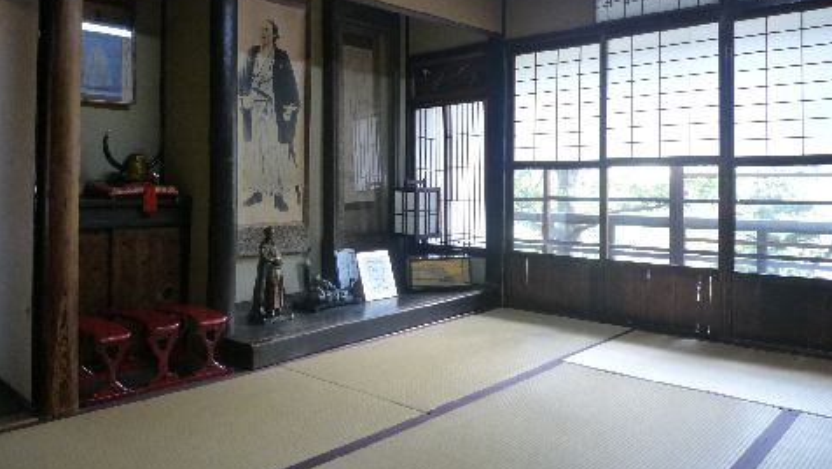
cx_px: 410
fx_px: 618
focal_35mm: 28
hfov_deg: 67.9
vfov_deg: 41.3
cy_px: 183
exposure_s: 1/30
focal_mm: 4.4
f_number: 2.8
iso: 250
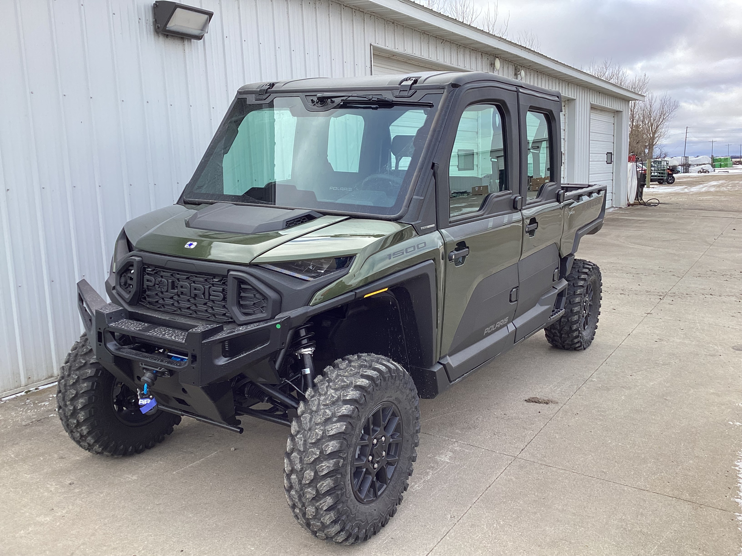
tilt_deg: -11.6
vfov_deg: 45.4
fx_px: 664
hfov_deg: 58.4
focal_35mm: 31
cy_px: 278
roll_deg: +1.4
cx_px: 371
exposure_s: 1/228
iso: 25
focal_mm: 3.3
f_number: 2.4
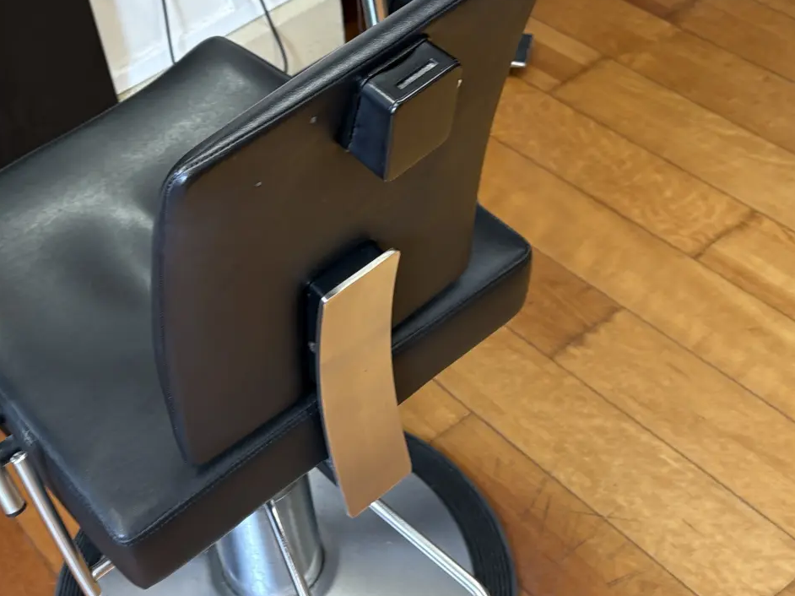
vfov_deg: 27.5
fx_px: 1217
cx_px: 248
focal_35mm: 53
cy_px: 312
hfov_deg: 35.7
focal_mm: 5.96
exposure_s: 1/50
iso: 80
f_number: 1.6
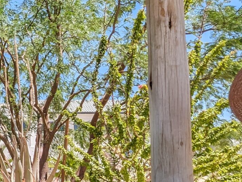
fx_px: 329
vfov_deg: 30.3
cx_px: -83
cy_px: 143
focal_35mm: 47
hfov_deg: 30.5
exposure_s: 1/719
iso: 43
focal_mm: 1.95
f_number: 2.2
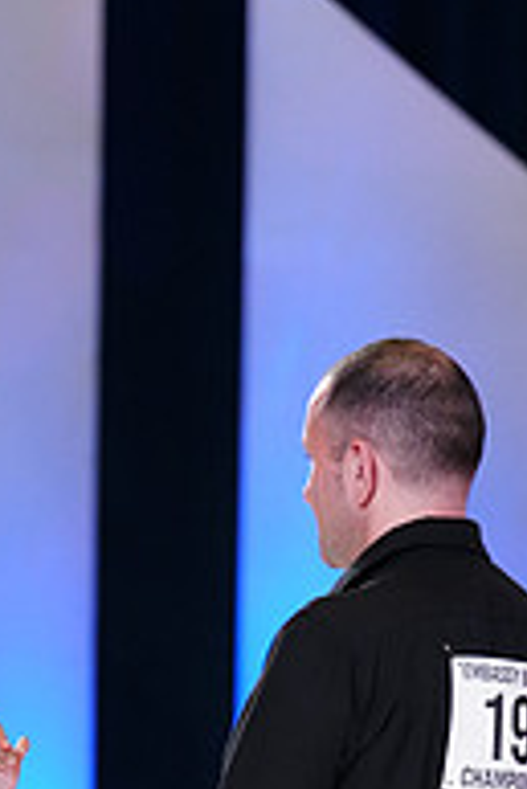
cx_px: 47
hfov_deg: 3.9
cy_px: 1165
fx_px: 7759
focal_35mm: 354
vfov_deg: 5.8
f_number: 2.8
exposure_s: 1/400
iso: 2000
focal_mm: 118
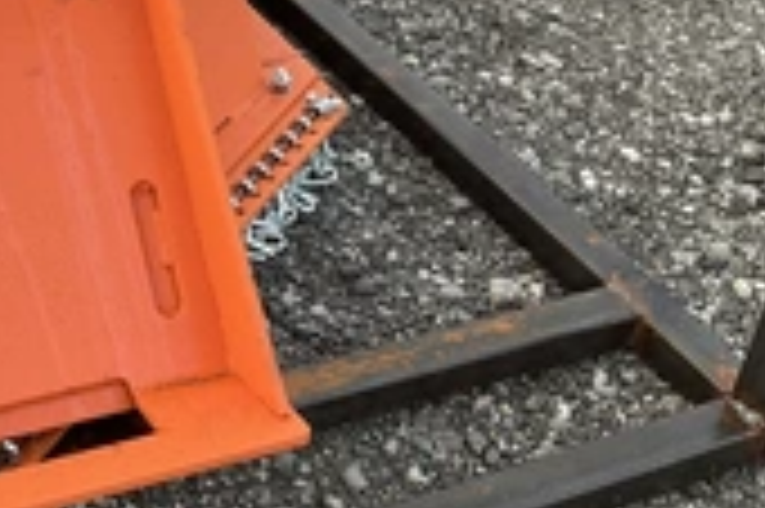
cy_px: 144
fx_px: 1507
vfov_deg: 19.1
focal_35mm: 71
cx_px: -86
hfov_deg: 26.2
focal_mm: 3
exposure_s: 1/122
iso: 32
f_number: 1.8
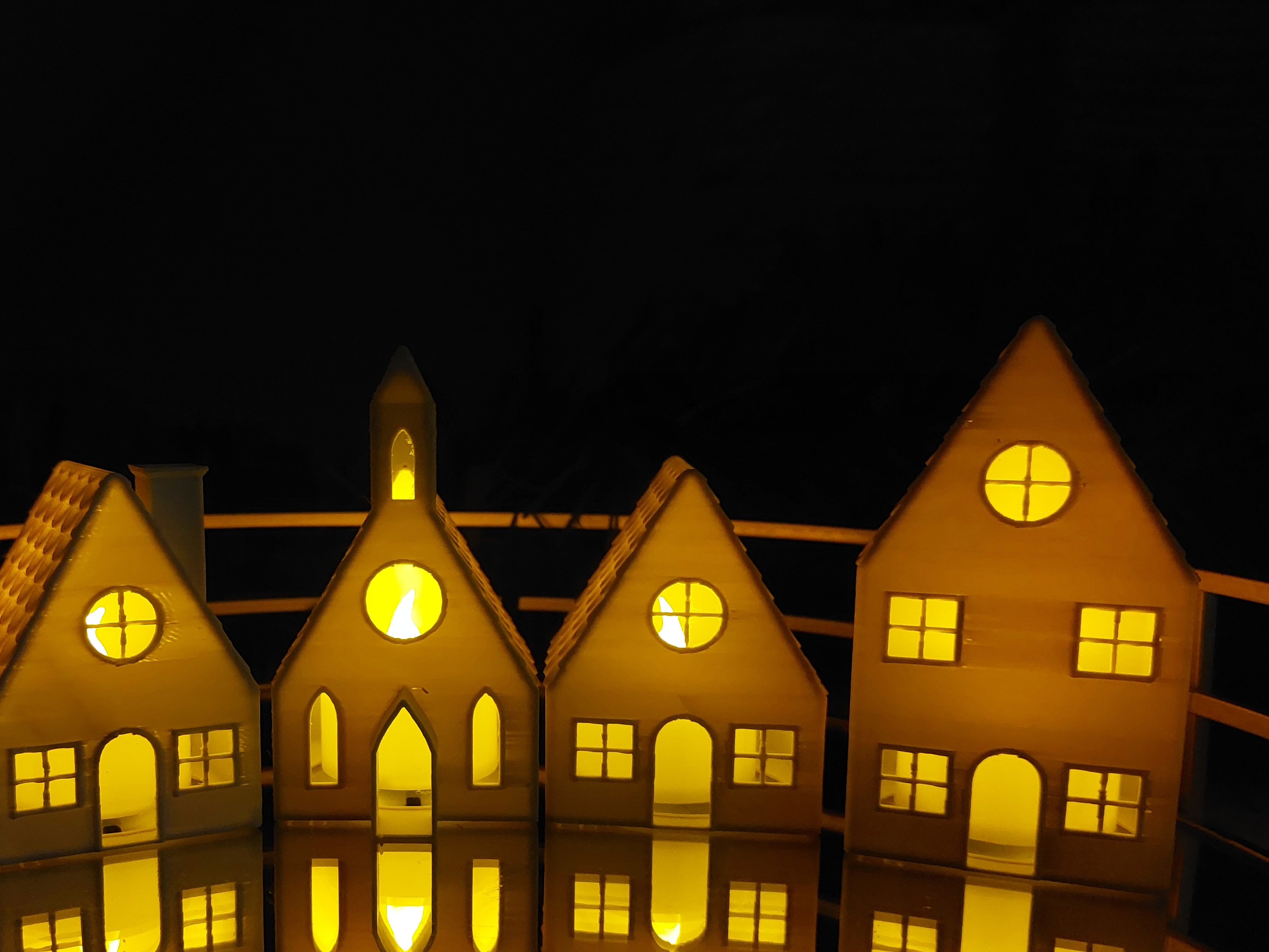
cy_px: 589
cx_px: 411
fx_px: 1246
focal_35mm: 34
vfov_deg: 41.5
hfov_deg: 52.8
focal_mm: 5.23
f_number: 1.8
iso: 400
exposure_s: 1/33
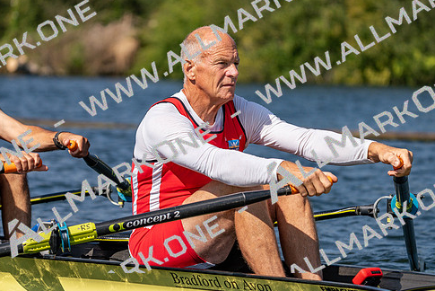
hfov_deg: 8.2
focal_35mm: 250
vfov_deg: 5.5
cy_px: 119
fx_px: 3023
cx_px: 190
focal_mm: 209
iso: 160
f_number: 5.6
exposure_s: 1/2000
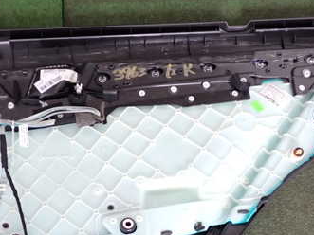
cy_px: 208
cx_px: 102
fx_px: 526
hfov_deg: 32.9
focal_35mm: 58
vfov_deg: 24.5
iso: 400
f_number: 2.4
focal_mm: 5.79
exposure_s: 1/30
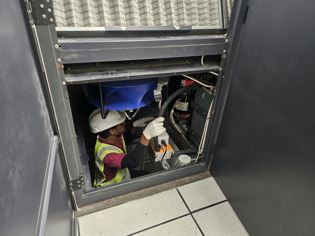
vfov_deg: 58.9
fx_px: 209
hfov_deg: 73.9
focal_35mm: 23
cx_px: 158
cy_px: 118
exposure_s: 1/25
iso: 1000
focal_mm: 6.3
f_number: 1.7
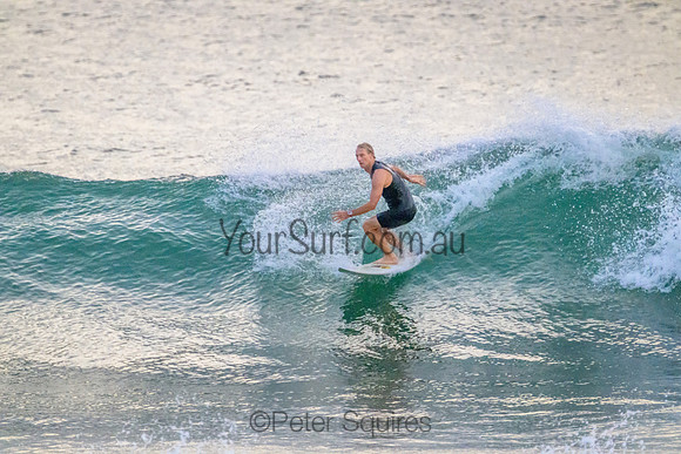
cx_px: 340
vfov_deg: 1.7
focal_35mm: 800
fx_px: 15136
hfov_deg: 2.6
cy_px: 227
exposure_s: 1/2000
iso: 8000
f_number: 11
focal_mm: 800
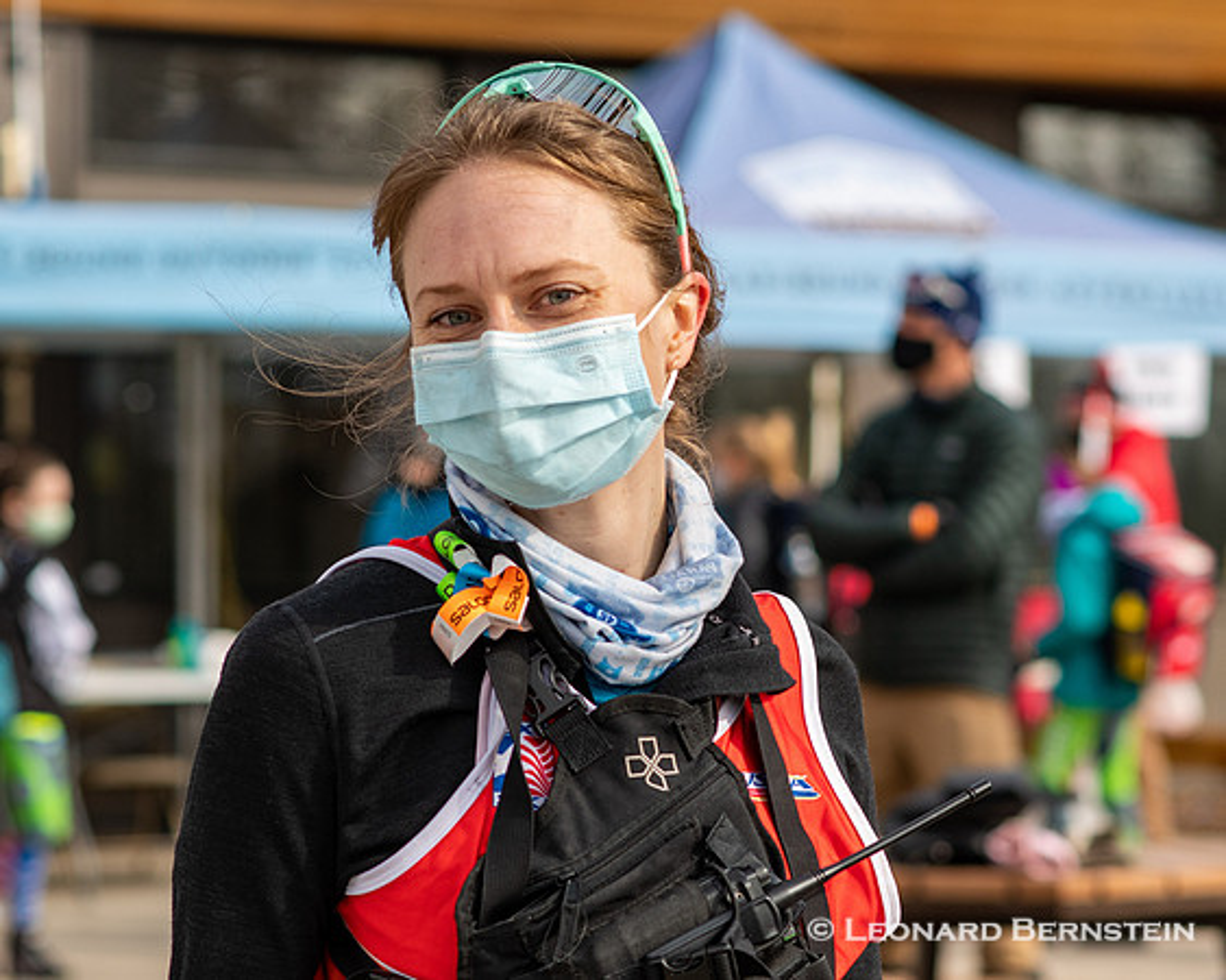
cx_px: 670
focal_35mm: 151
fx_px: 5486
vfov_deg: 10.2
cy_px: 464
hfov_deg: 12.8
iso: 400
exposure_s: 1/2000
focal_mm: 85
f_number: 4
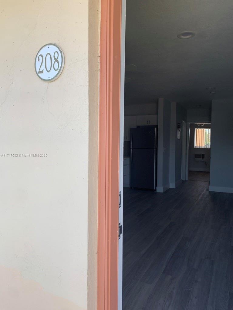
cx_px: 116
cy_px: 155
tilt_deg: -0.8
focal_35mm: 26
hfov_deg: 53.1
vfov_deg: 67.3
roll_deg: +0.0
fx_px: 233
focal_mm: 4.25
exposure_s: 1/382
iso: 25
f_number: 1.8
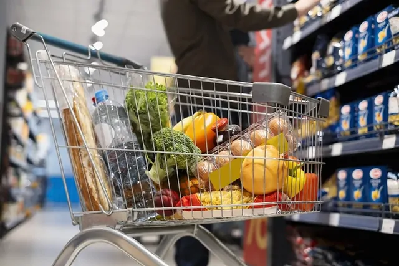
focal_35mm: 53
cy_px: 133
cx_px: 200
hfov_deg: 37.5
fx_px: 588
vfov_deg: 25.5
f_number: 2
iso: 200
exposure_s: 1/125
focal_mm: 35
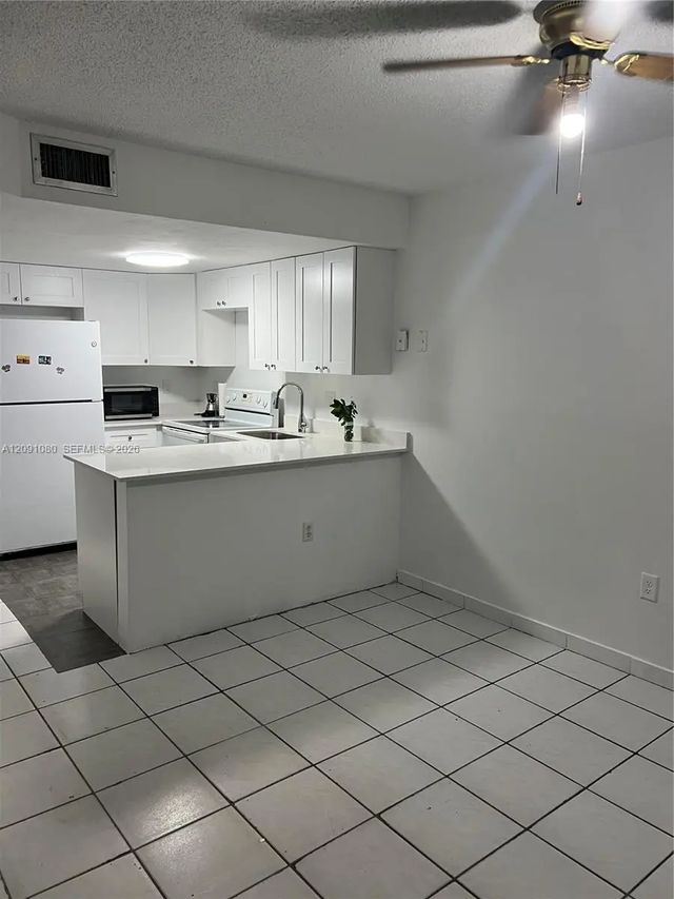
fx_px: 675
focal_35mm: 26
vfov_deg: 67.3
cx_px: 337
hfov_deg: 53.1
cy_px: 450
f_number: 1.5
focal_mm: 5.7
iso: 80
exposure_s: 1/60
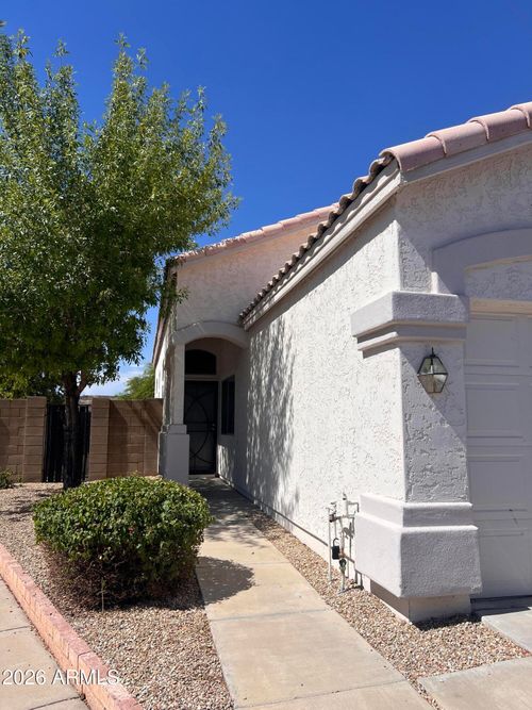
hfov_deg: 53.0
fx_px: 533
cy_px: 355
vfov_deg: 67.3
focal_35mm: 26
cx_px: 266
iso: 50
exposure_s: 1/6993
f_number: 1.5
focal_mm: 5.7
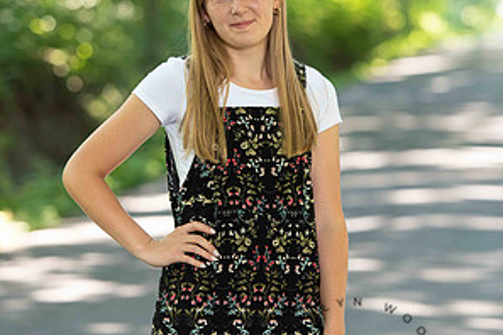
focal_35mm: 212
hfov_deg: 9.7
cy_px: 117
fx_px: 2962
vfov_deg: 6.5
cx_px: 252
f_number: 3.5
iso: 640
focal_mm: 140
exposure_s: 1/200
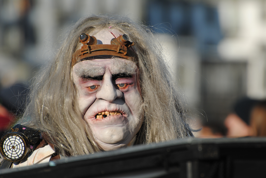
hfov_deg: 4.6
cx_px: 133
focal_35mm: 450
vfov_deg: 3.1
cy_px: 89
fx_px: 3329
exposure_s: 1/640
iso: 100
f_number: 5.6
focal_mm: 300
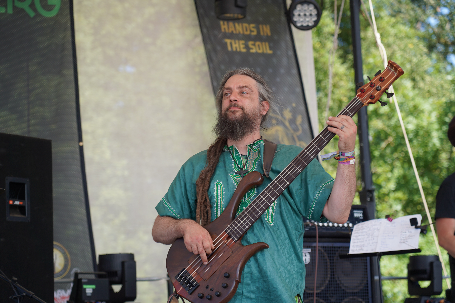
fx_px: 1327
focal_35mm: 105
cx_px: 228
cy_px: 152
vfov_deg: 13.0
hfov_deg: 19.5
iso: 100
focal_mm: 105
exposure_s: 1/250
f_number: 4
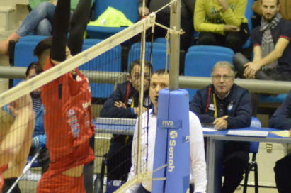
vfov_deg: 2.2
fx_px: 4970
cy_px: 53
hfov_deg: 3.4
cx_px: 267
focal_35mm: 616
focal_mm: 165
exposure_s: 1/500
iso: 5000
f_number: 4.5
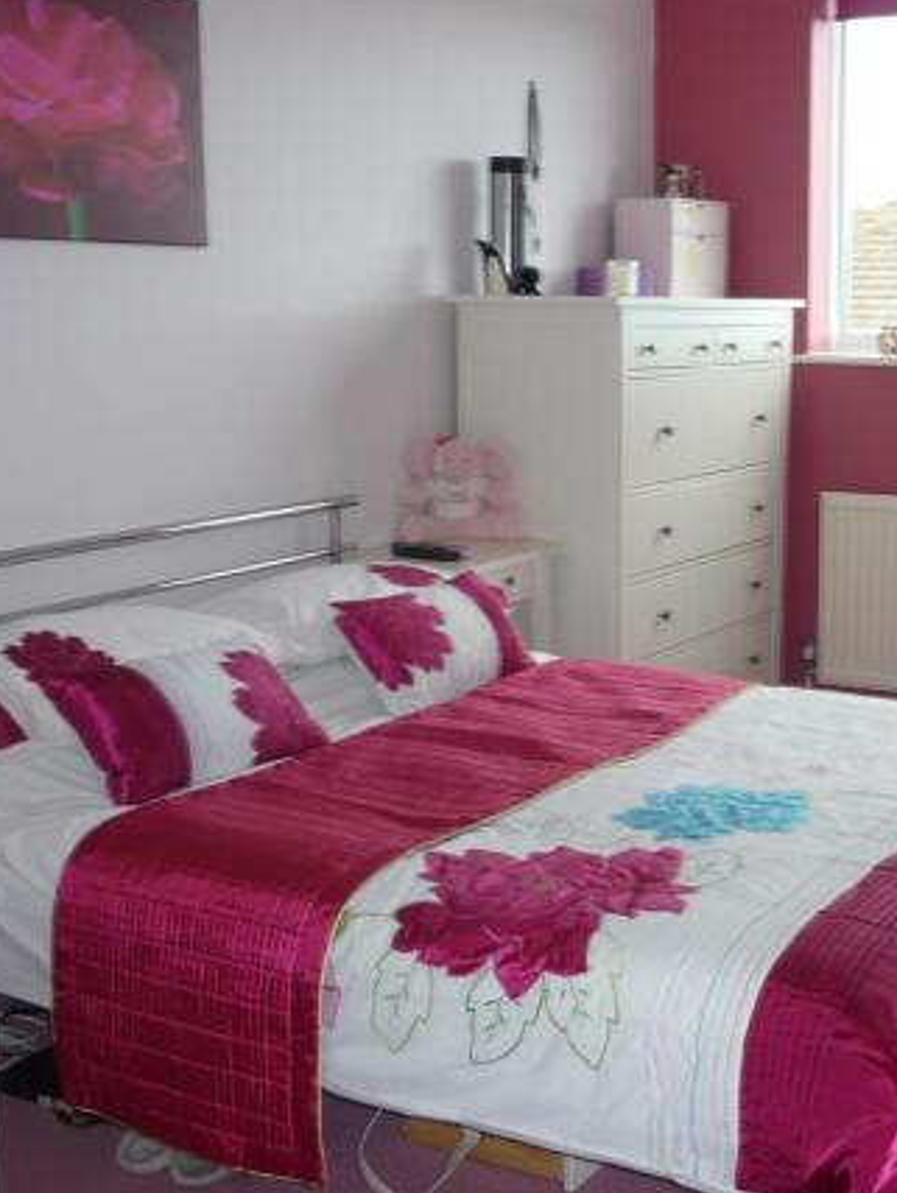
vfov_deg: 42.0
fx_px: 1552
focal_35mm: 45
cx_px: 711
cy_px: 596
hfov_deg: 31.4
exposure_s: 1/30
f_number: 2.8
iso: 100
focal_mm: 5.5
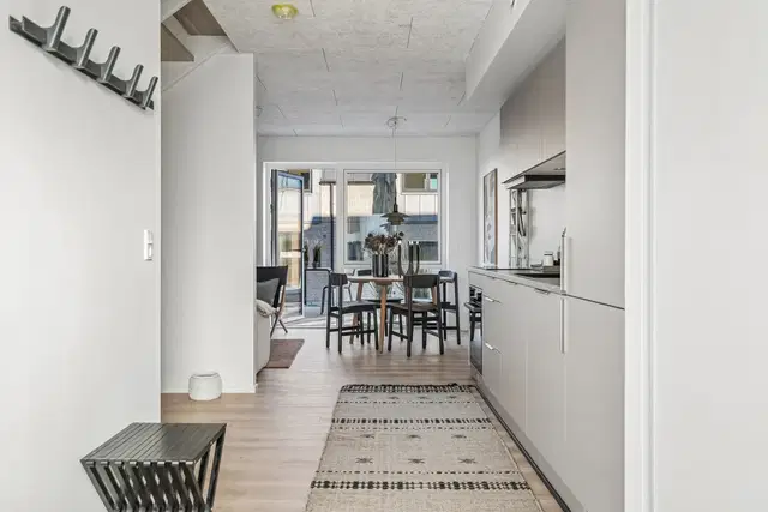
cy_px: 256
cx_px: 384
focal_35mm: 29
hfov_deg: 63.6
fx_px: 619
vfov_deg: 45.0
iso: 400
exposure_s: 1/100
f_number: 7.1
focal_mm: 29
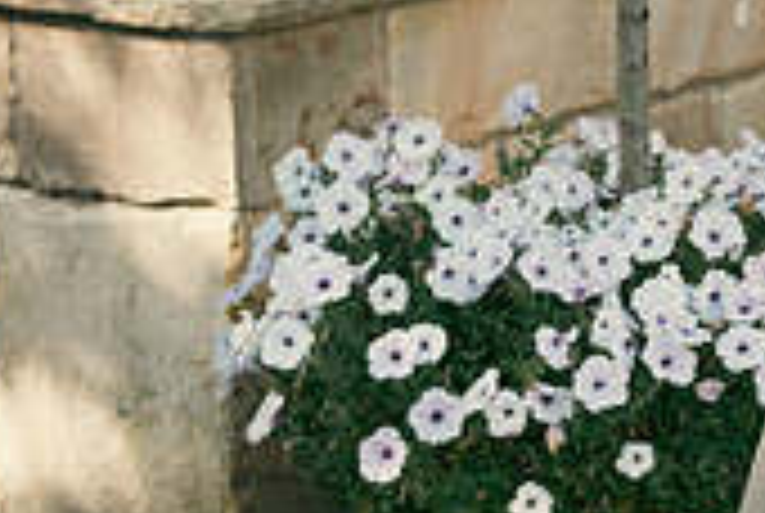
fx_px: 3193
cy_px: -250
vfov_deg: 9.0
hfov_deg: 13.1
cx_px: 1026
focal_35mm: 150
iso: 160
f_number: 5
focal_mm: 44
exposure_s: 1/160
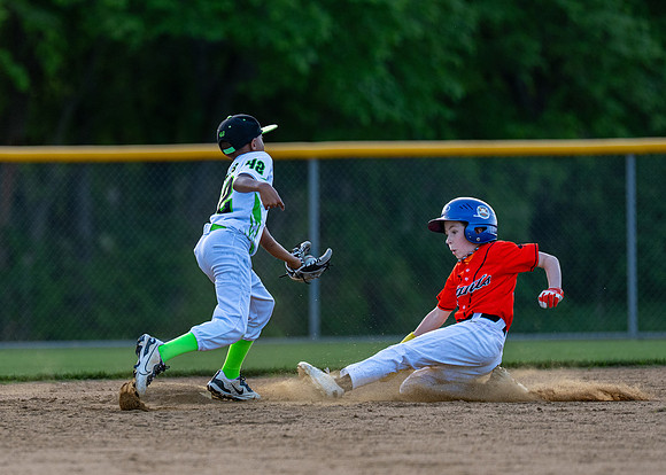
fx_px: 7251
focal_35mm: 383
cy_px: 219
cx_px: 154
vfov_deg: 3.8
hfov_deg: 5.3
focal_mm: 200
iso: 500
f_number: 2.8
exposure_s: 1/2000
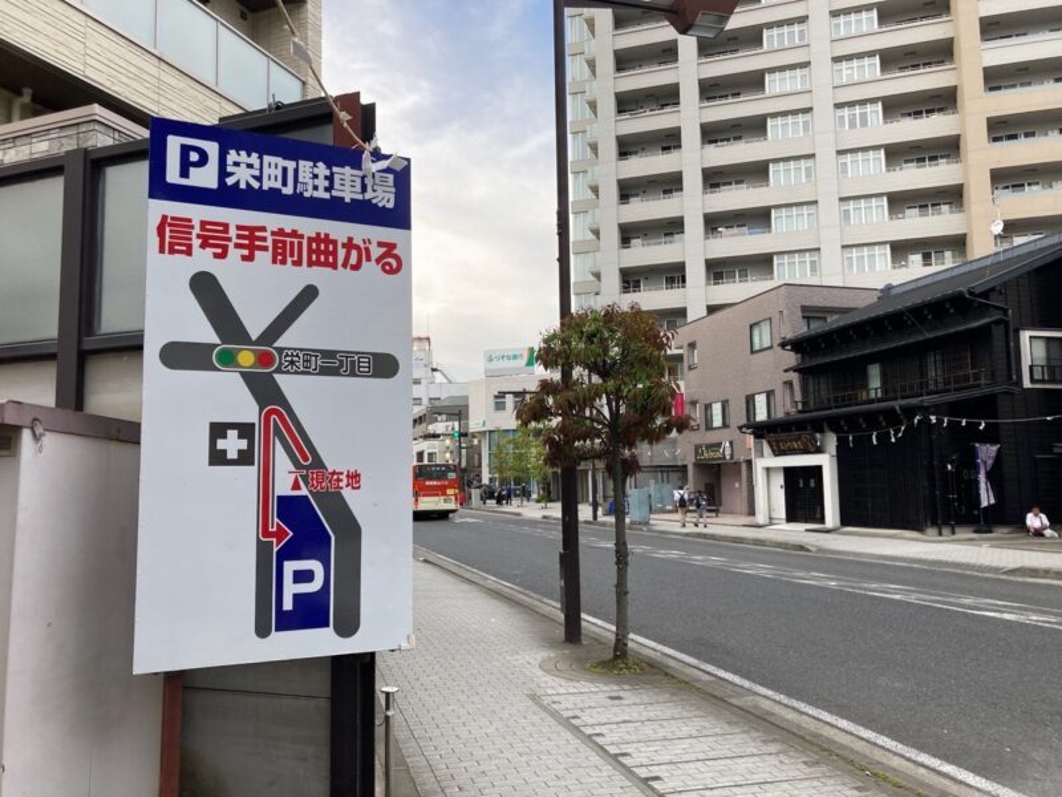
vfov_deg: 49.7
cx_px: 531
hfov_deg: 63.4
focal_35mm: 28
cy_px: 398
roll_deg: +0.2
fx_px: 859
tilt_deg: +7.3
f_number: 1.8
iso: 20
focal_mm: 3.99
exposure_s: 1/369
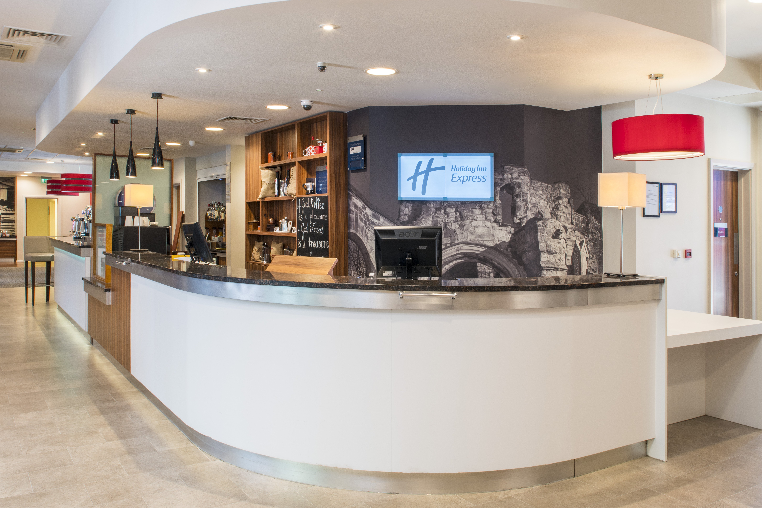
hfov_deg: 61.9
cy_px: 198
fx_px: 635
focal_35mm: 30
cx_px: 397
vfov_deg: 43.4
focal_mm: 24
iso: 160
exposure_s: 1
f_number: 16
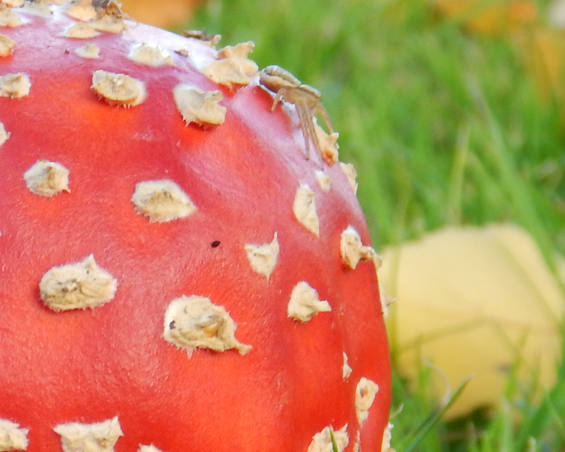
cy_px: 563
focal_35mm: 185
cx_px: 22
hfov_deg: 10.4
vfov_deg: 8.3
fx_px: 3094
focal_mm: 10.1
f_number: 4.4
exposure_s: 1/60
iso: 125
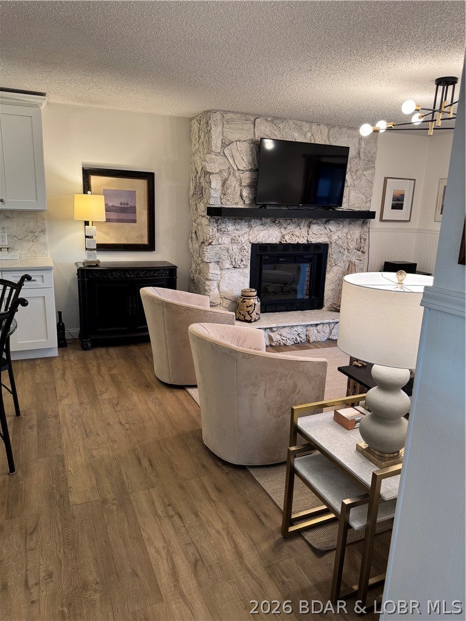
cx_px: 233
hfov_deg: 56.8
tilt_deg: -14.3
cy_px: 310
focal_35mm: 24
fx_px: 431
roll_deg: -1.8
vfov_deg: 71.6
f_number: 1.78
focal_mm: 6.76
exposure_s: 1/60
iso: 160
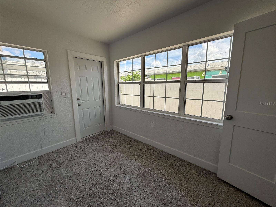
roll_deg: +0.3
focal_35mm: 14
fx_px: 112
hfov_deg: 102.1
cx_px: 138
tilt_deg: -9.0
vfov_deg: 85.7
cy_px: 104
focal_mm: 2.22
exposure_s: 1/1033
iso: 50
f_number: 2.2
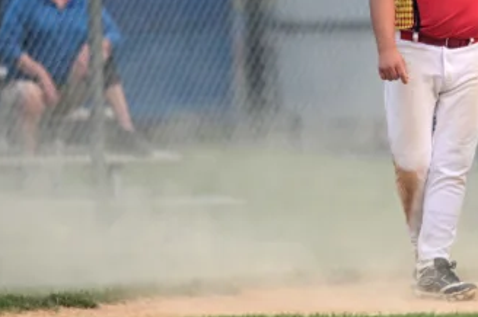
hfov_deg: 2.3
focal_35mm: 917
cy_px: 41
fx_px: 12163
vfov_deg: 1.5
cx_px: 521
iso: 200
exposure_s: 1/2000
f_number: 4
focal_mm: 400
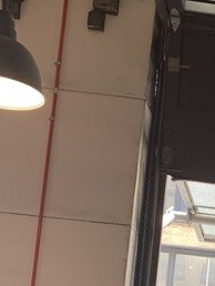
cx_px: 382
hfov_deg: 13.1
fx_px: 852
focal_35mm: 103
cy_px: 385
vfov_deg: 17.7
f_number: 1.8
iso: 25
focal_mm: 4.25
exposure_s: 1/120
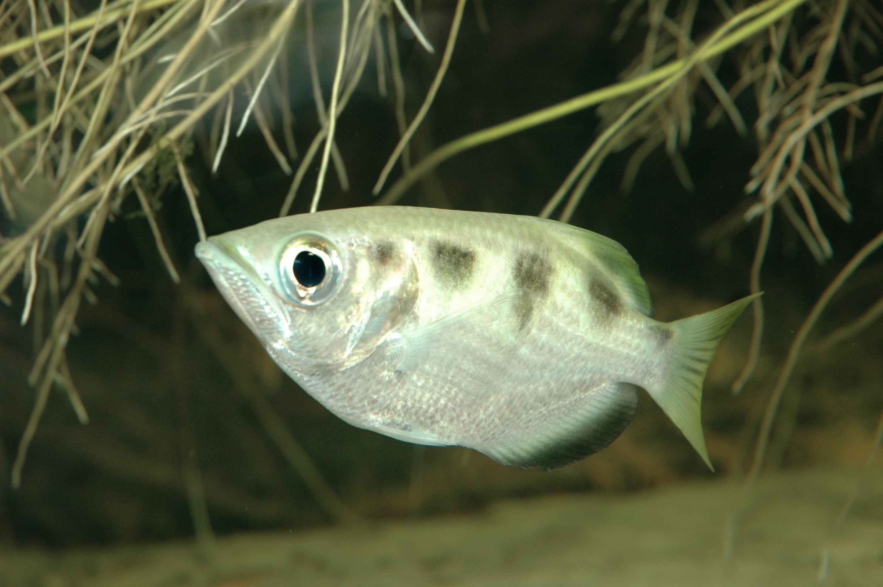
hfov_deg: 19.5
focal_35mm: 105
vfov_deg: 13.0
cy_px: 294
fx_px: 2573
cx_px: 442
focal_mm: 70
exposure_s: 1/200
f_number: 8
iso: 320
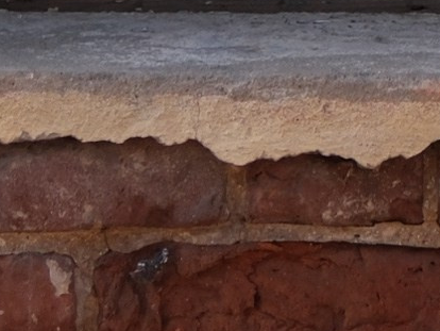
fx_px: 4083
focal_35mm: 321
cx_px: 728
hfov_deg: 6.1
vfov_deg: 4.2
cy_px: -1106
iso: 200
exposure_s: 1/600
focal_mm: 24.1
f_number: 3.4
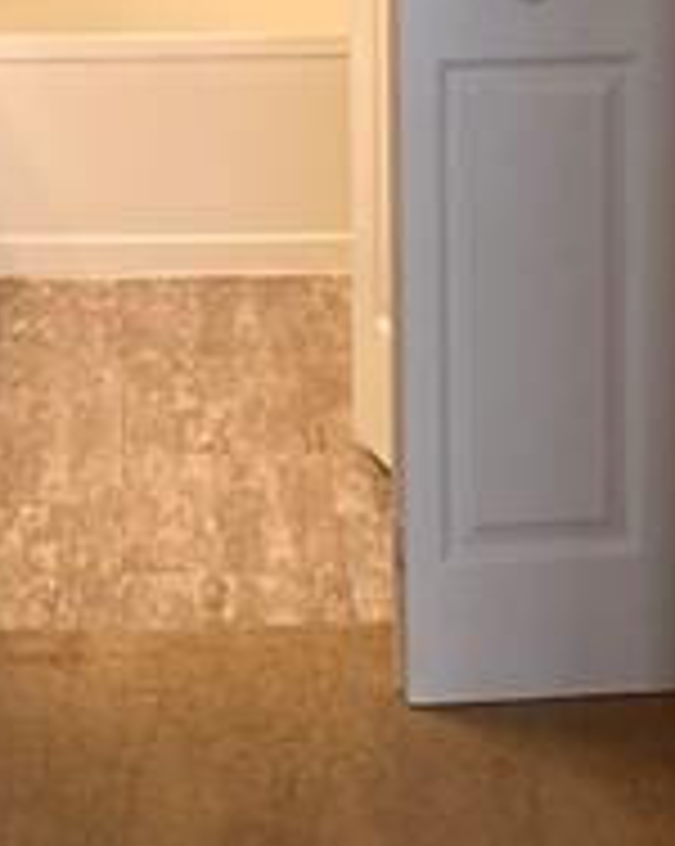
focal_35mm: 162
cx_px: 418
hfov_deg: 9.5
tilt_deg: -4.0
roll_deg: +0.8
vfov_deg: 11.7
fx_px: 4052
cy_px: -194
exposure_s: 1/120
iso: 80
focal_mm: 4.25
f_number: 1.8
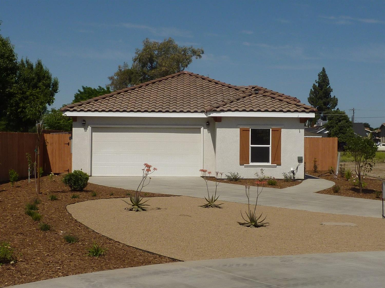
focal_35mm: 58
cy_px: 144
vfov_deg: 25.2
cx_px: 192
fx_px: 645
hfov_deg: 33.2
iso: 100
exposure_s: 1/1000
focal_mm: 5.3
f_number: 6.3
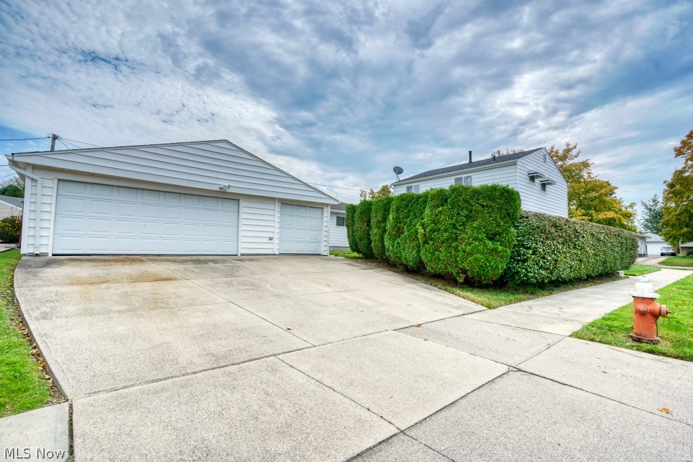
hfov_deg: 93.3
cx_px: 346
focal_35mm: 17
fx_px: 327
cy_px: 231
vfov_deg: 70.4
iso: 80
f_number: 7.1
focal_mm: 17
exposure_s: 1/640
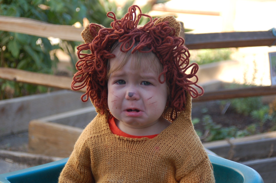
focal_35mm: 120
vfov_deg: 11.4
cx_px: 138
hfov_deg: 17.1
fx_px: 919
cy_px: 92
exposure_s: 1/200
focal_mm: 80
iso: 400
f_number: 5.6
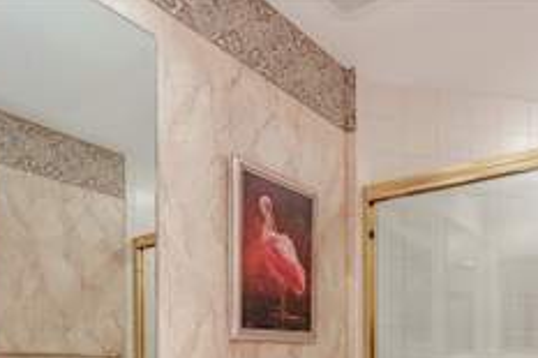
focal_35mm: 33
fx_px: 493
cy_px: 365
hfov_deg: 55.5
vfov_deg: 35.7
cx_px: 376
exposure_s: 1/4
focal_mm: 16
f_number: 9
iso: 100
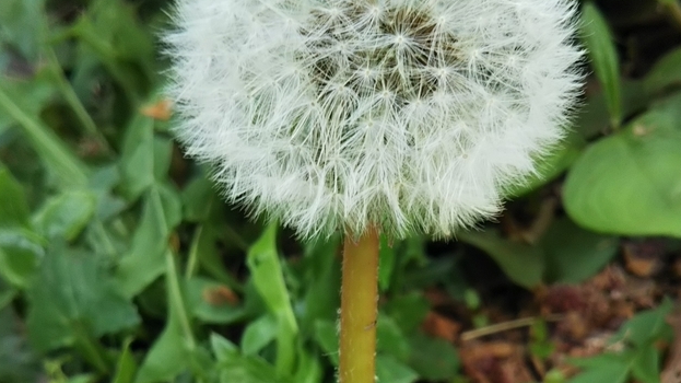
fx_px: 1137
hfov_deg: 33.3
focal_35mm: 63
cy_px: 395
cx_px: 373
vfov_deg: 18.5
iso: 32
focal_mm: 4
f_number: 2.2
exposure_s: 1/120
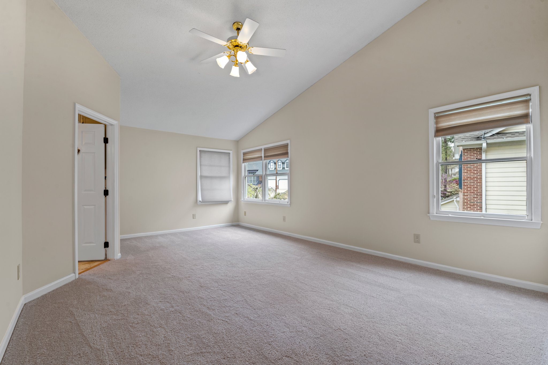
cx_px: 274
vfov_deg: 77.3
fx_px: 228
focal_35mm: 15
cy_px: 182
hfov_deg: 100.4
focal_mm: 15
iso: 400
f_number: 7.1
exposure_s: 1/5
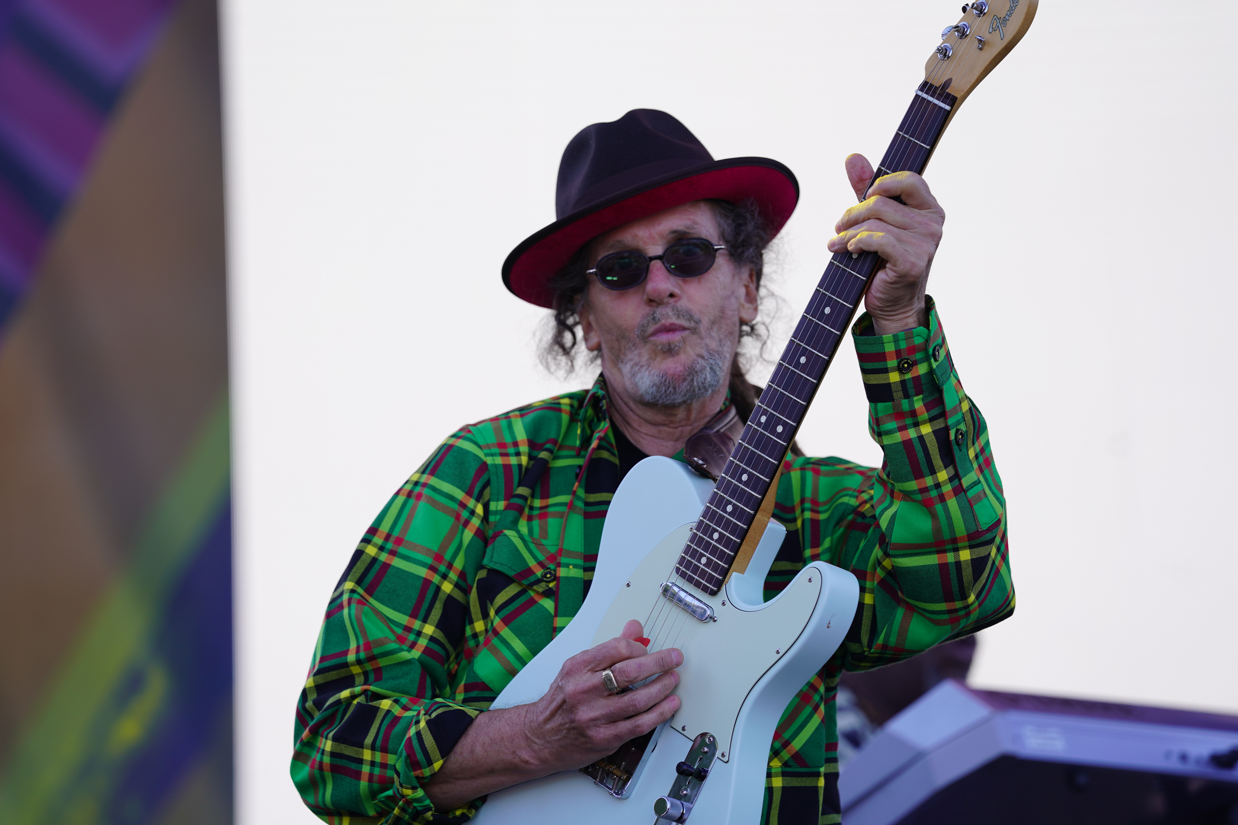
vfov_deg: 6.9
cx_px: 619
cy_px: 412
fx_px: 6877
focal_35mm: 200
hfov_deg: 10.3
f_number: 4
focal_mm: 200
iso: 100
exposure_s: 1/250
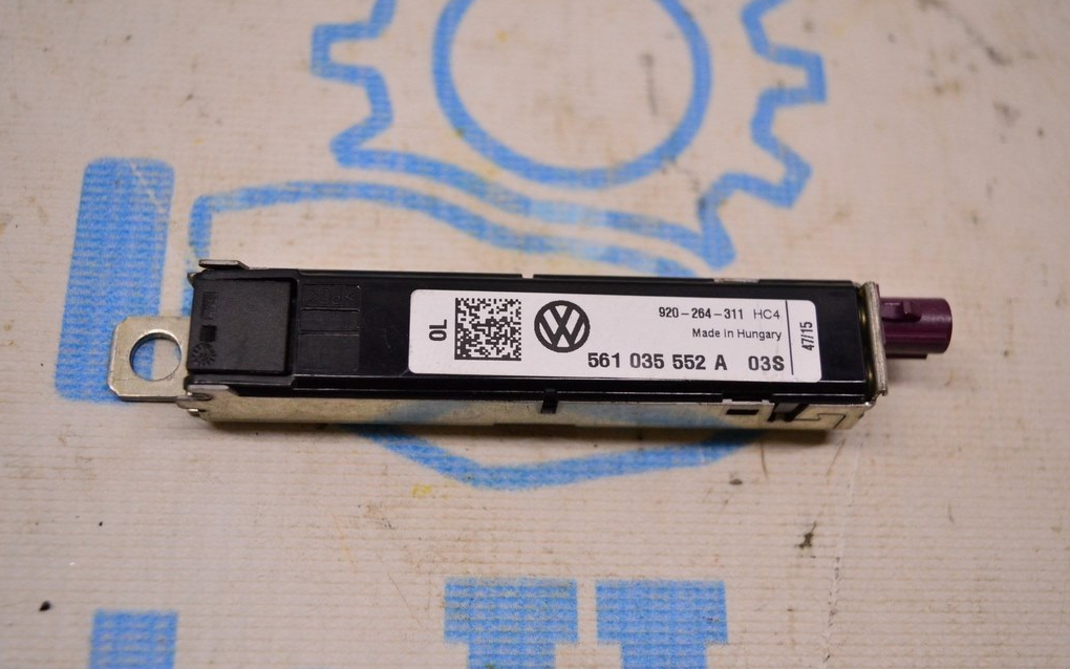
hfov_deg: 43.5
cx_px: 534
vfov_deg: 28.0
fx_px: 1342
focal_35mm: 46
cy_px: 334
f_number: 4.2
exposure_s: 1/400
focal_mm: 30
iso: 1600
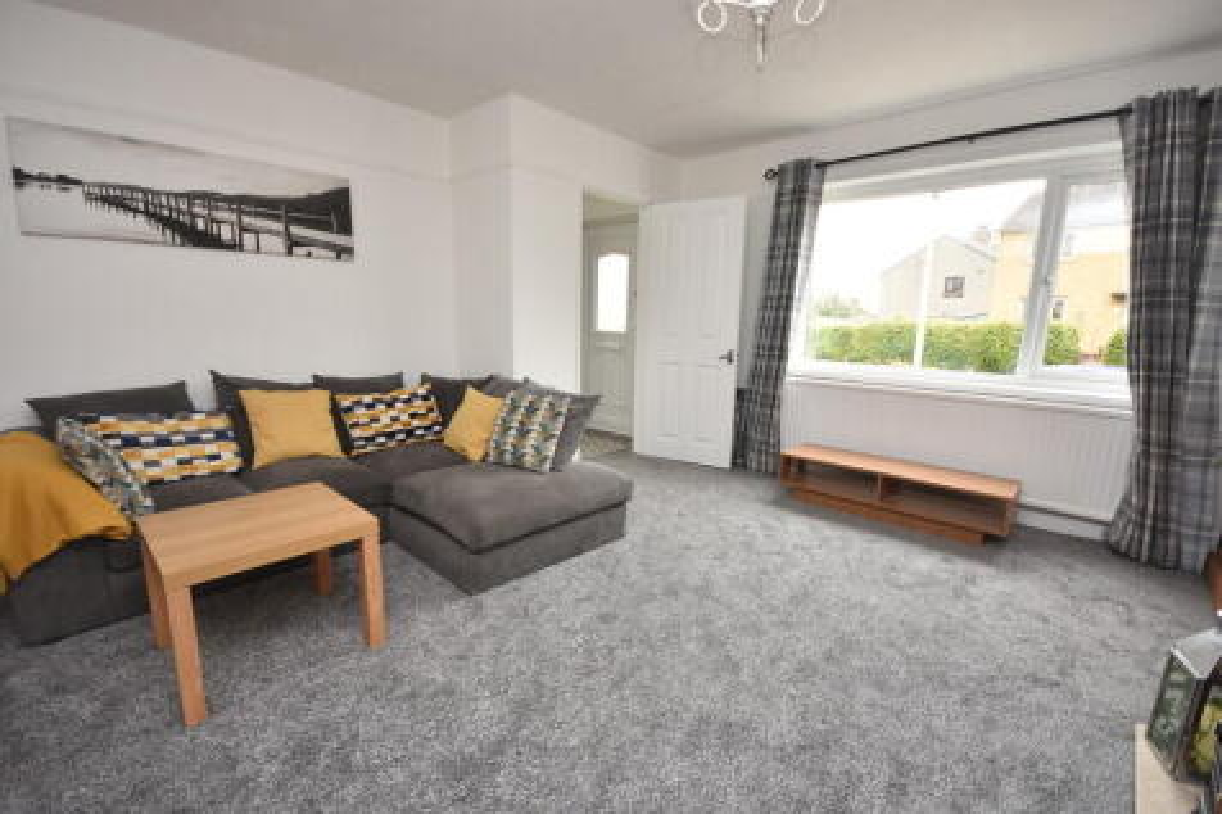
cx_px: 611
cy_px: 407
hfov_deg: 100.4
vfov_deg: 77.3
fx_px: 509
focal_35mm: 15
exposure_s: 1/60
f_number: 4
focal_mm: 10
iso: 360
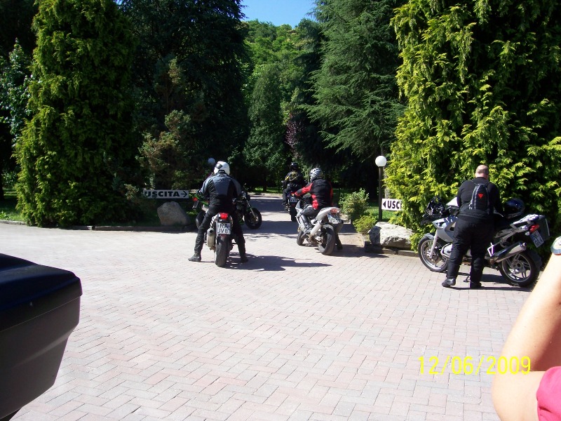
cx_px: 280
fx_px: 551
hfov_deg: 54.0
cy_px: 210
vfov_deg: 41.8
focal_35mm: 34
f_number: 5.1
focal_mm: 5.6
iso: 80
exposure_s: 1/250
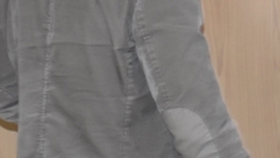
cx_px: 612
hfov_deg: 7.5
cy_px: -138
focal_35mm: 275
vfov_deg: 4.4
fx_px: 2041
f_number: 5
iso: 800
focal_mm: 35
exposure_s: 1/100
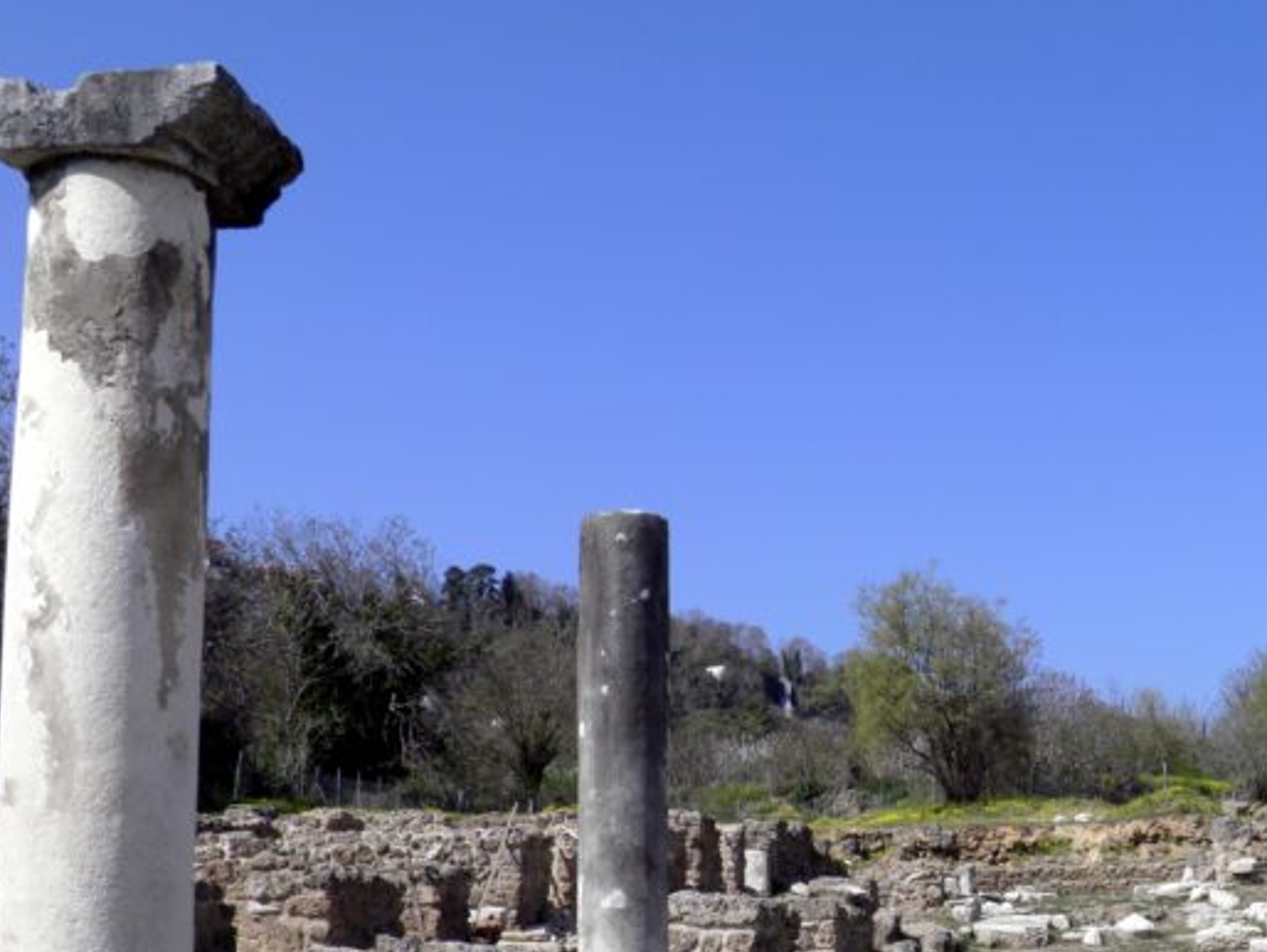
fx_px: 1794
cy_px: 755
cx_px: 907
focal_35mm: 49
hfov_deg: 38.2
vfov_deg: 29.1
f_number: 5.9
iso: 50
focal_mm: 5.5
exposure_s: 1/320
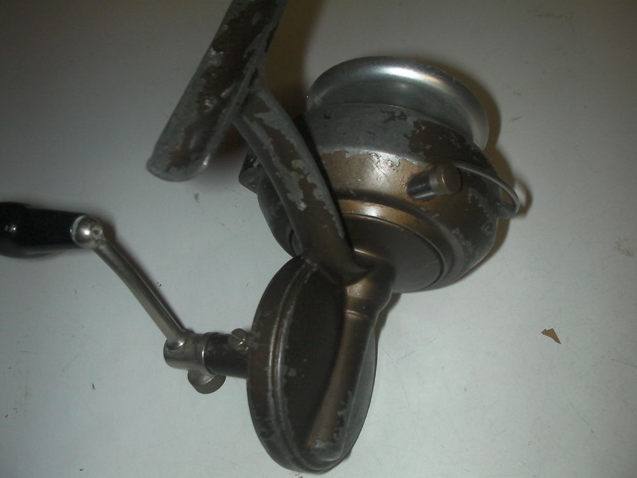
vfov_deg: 37.7
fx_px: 699
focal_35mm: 38
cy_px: 239
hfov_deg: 49.0
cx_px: 318
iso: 200
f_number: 5.6
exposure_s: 1/30
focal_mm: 6.3
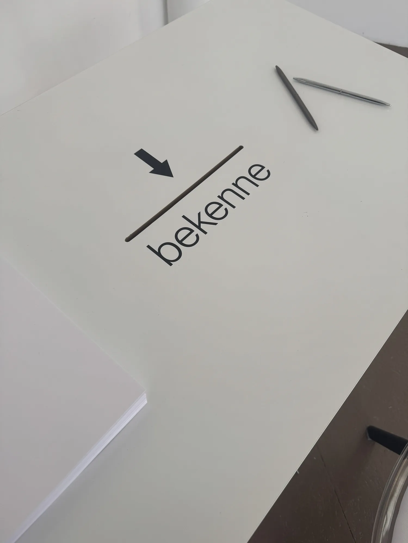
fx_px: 377
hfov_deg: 56.8
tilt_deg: -58.5
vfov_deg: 71.6
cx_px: 204
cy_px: 272
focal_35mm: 24
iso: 100
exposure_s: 1/121
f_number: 1.78
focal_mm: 6.76
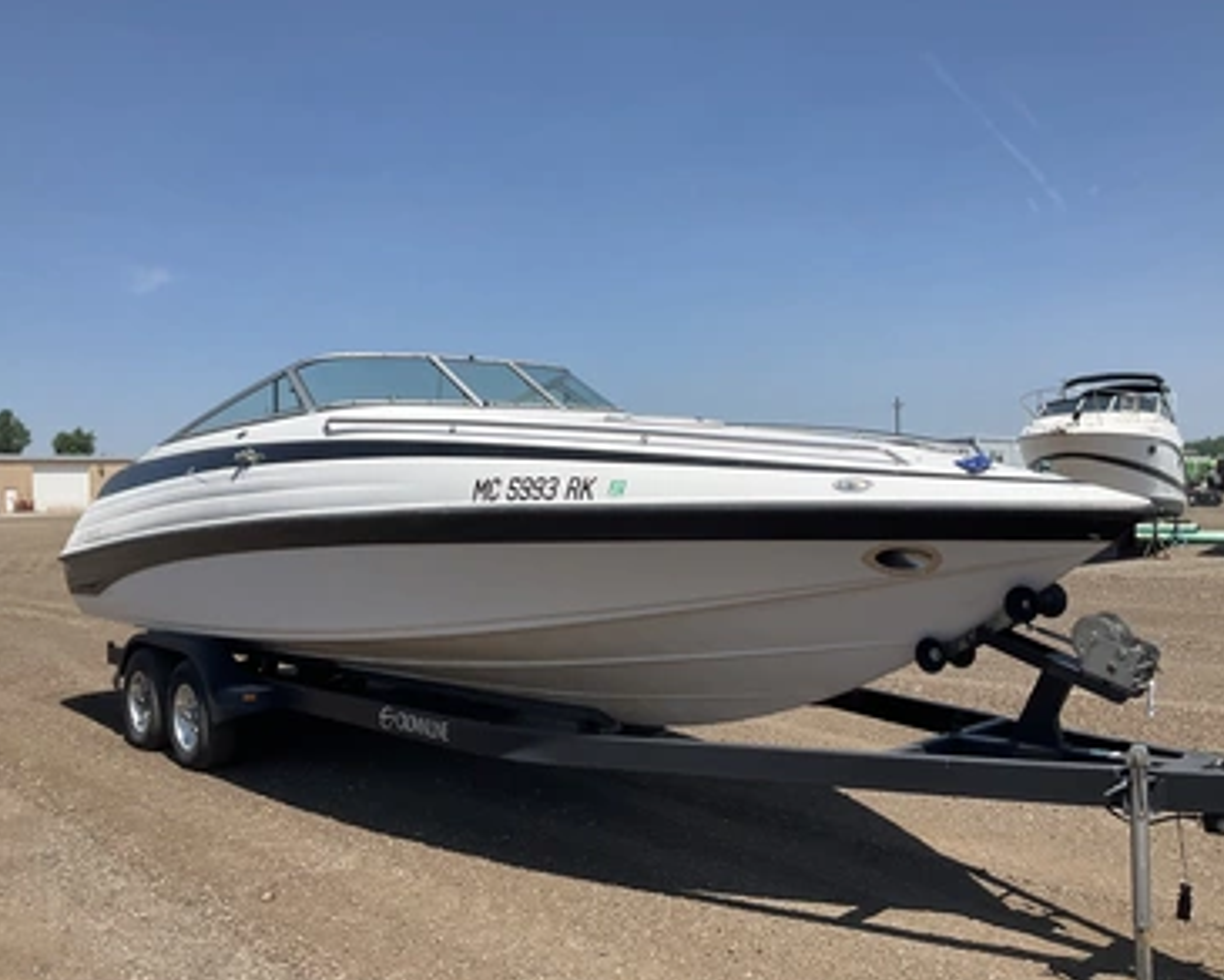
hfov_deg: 57.2
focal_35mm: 31
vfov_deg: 47.1
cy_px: 487
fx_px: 1123
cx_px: 637
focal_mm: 3
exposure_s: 1/2227
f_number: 1.8
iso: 25
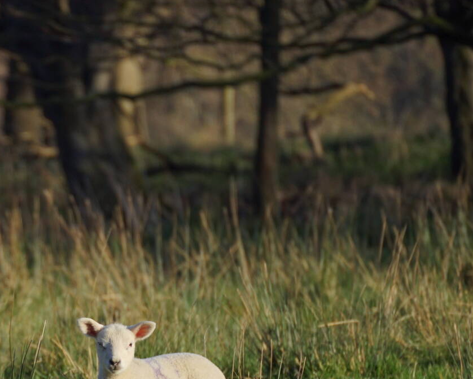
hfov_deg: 2.2
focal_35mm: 860
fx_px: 12043
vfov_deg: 1.8
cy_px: 467
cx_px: -167
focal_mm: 300
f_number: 6.3
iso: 125
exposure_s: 1/320
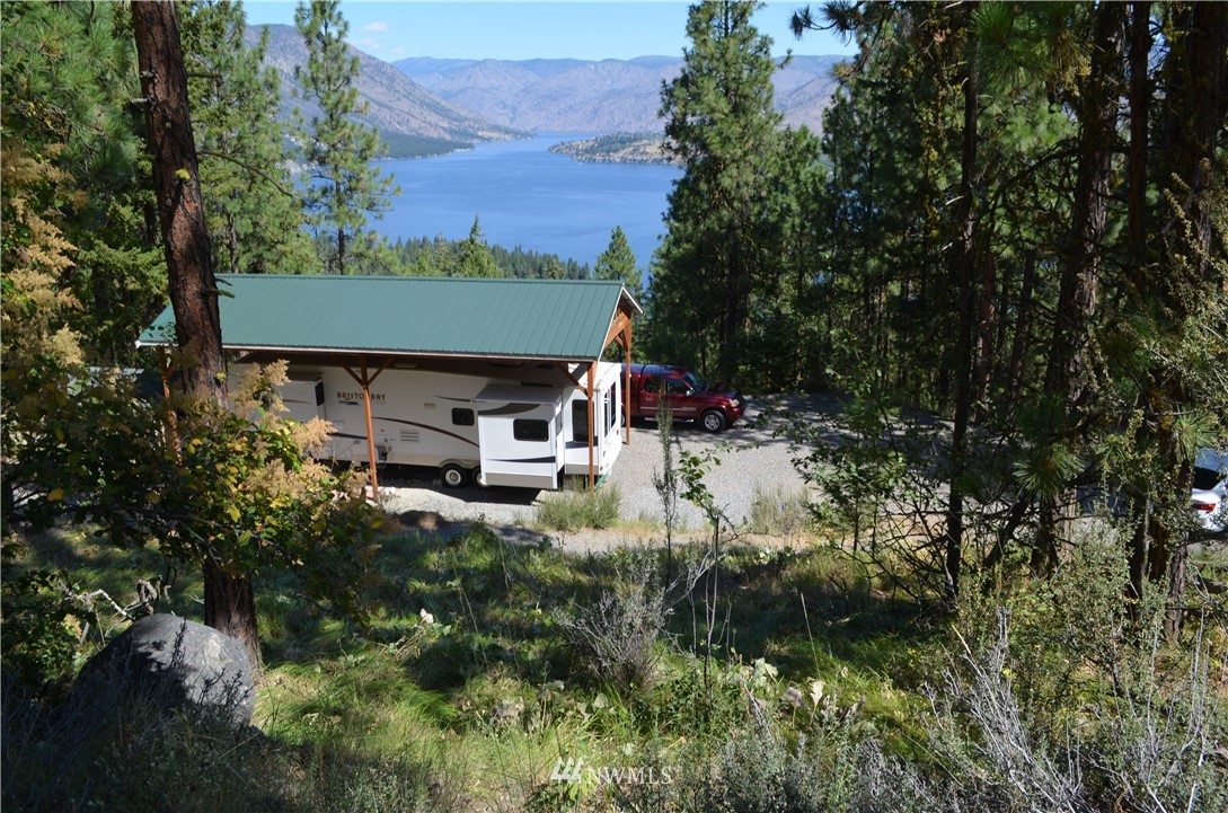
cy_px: 406
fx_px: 919
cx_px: 614
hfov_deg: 67.5
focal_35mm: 27
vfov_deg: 47.7
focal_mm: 18
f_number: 8
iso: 140
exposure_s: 1/250
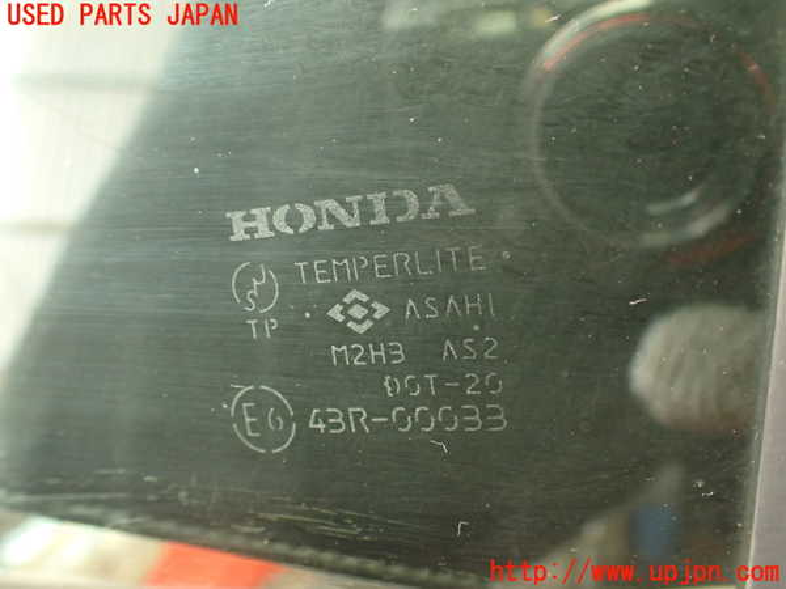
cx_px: 393
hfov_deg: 56.8
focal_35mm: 32
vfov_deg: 44.2
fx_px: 727
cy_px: 294
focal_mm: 5.79
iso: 400
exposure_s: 1/30
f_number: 2.4
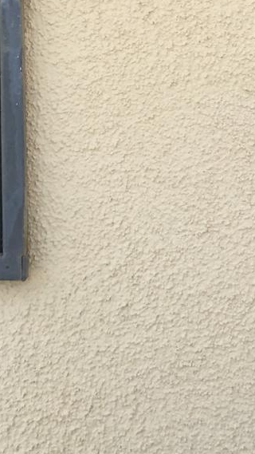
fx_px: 1334
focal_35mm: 111
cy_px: -195
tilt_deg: +9.0
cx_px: 33
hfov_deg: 10.9
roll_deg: +0.2
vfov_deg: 17.6
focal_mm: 4.15
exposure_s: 1/657
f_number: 2.2
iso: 25
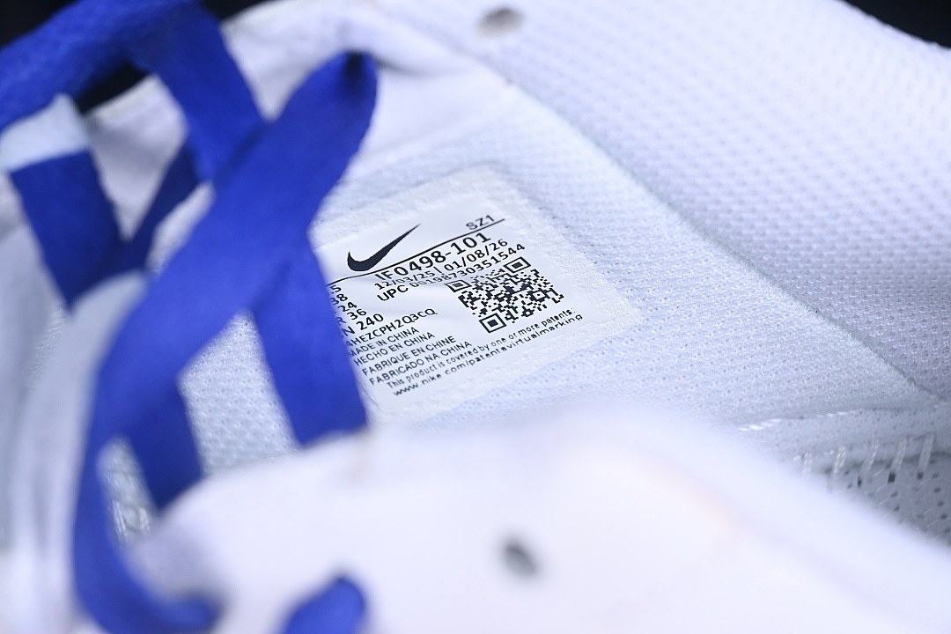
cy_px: 317
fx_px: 1981
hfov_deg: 27.0
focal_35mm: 75
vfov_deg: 18.2
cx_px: 476
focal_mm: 50
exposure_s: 1/80
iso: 160
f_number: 7.1
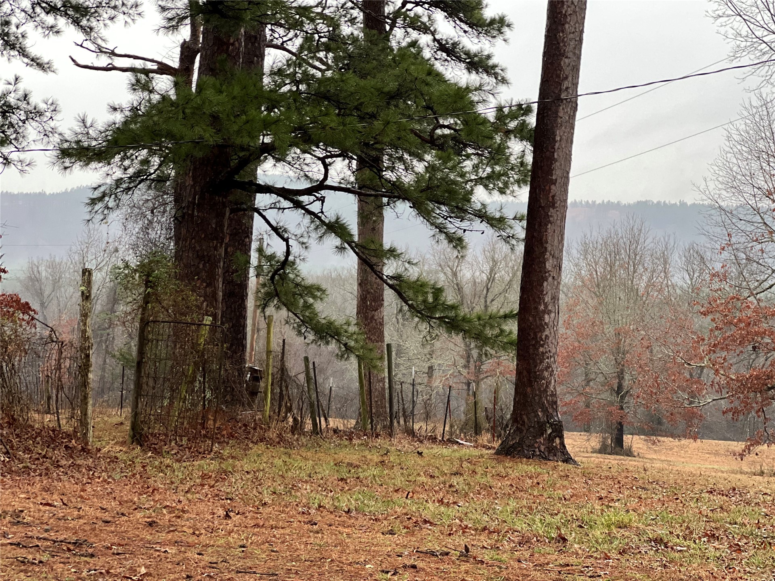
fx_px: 1724
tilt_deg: +2.4
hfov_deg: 25.3
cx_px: 388
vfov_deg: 19.1
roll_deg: -2.3
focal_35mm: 77
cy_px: 290
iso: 200
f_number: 2.8
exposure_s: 1/40
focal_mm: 9
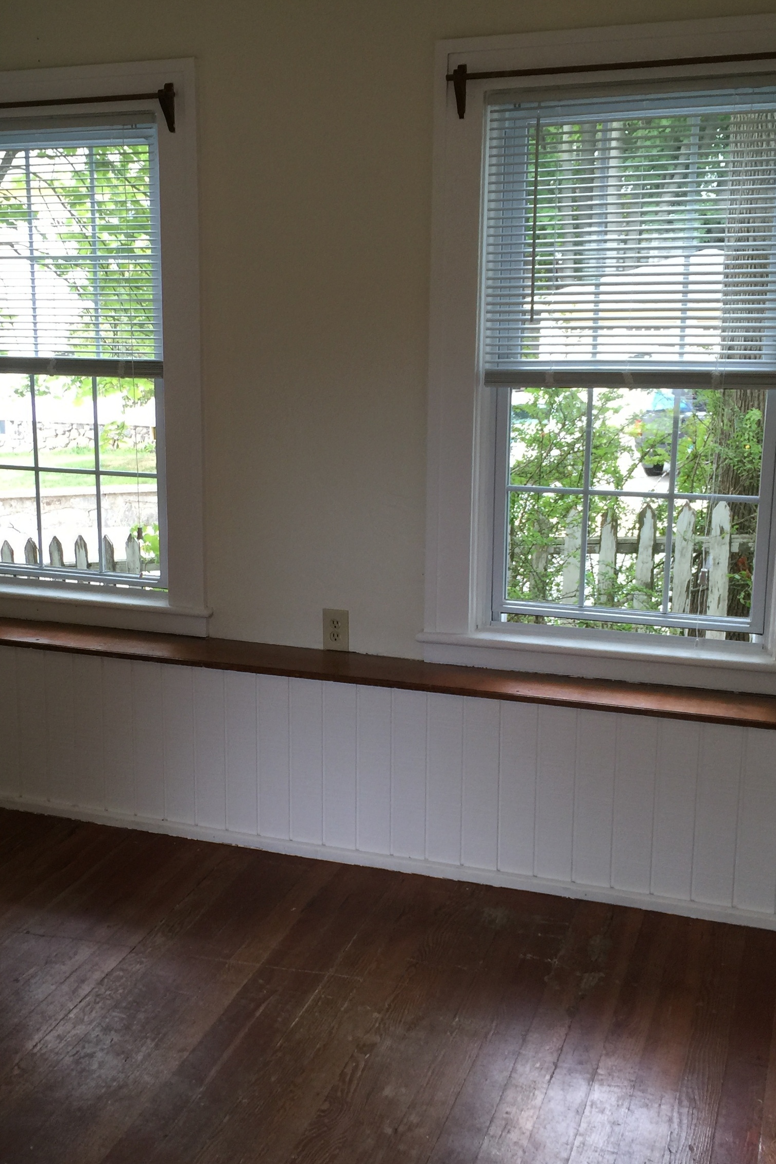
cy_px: 581
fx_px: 1325
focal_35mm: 41
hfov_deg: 32.4
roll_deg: -0.3
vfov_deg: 47.4
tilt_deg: -14.0
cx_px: 271
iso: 32
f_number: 2.2
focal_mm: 4.15
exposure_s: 1/30
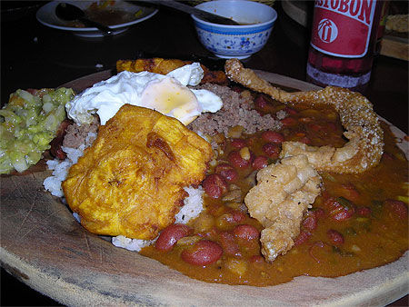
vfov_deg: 35.2
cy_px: 154
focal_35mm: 41
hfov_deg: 45.8
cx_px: 204
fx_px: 485
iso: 50
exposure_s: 1/60
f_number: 3.3
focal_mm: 6.8
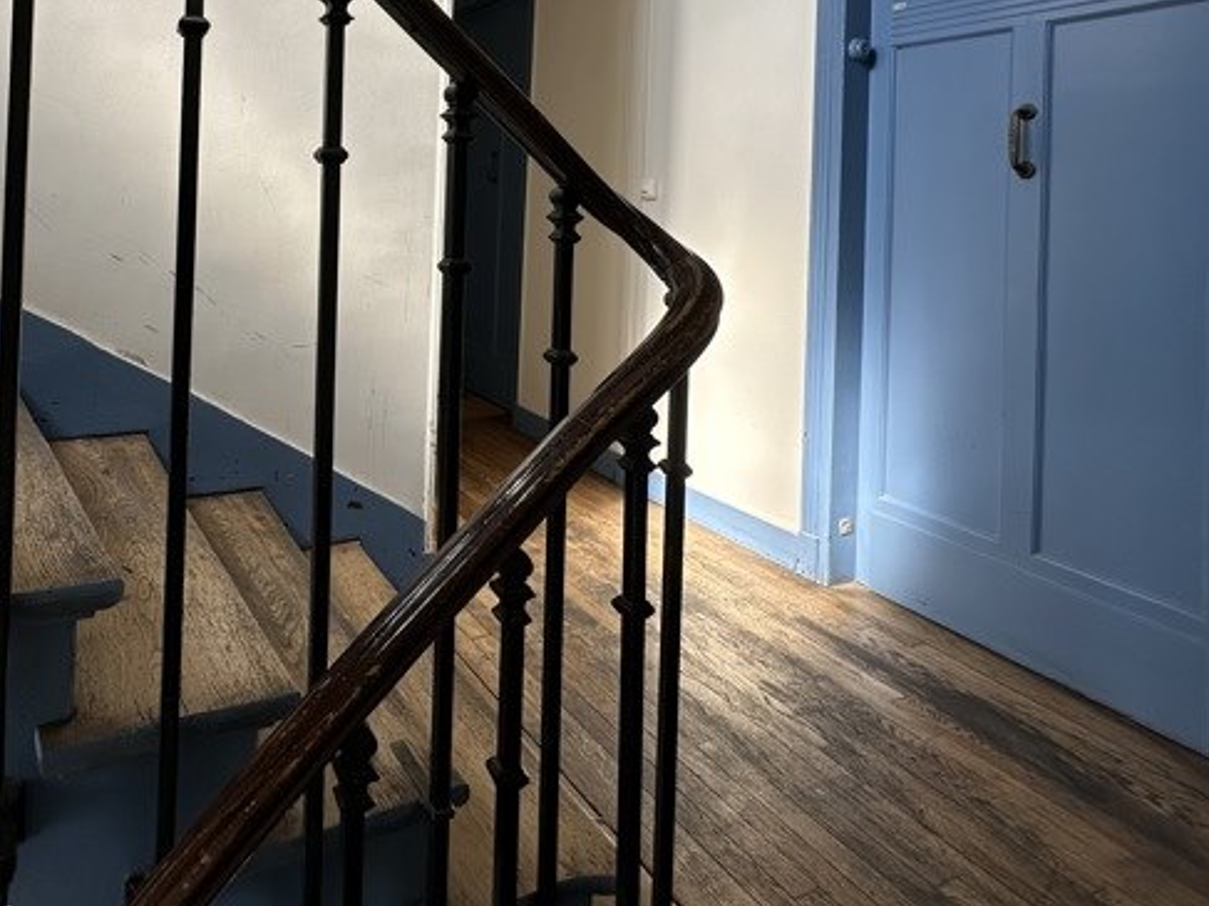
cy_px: 181
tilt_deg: +0.4
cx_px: 397
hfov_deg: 71.6
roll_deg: -2.7
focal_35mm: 23
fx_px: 803
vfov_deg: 54.8
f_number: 2.2
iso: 40
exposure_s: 1/243
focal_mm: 2.22
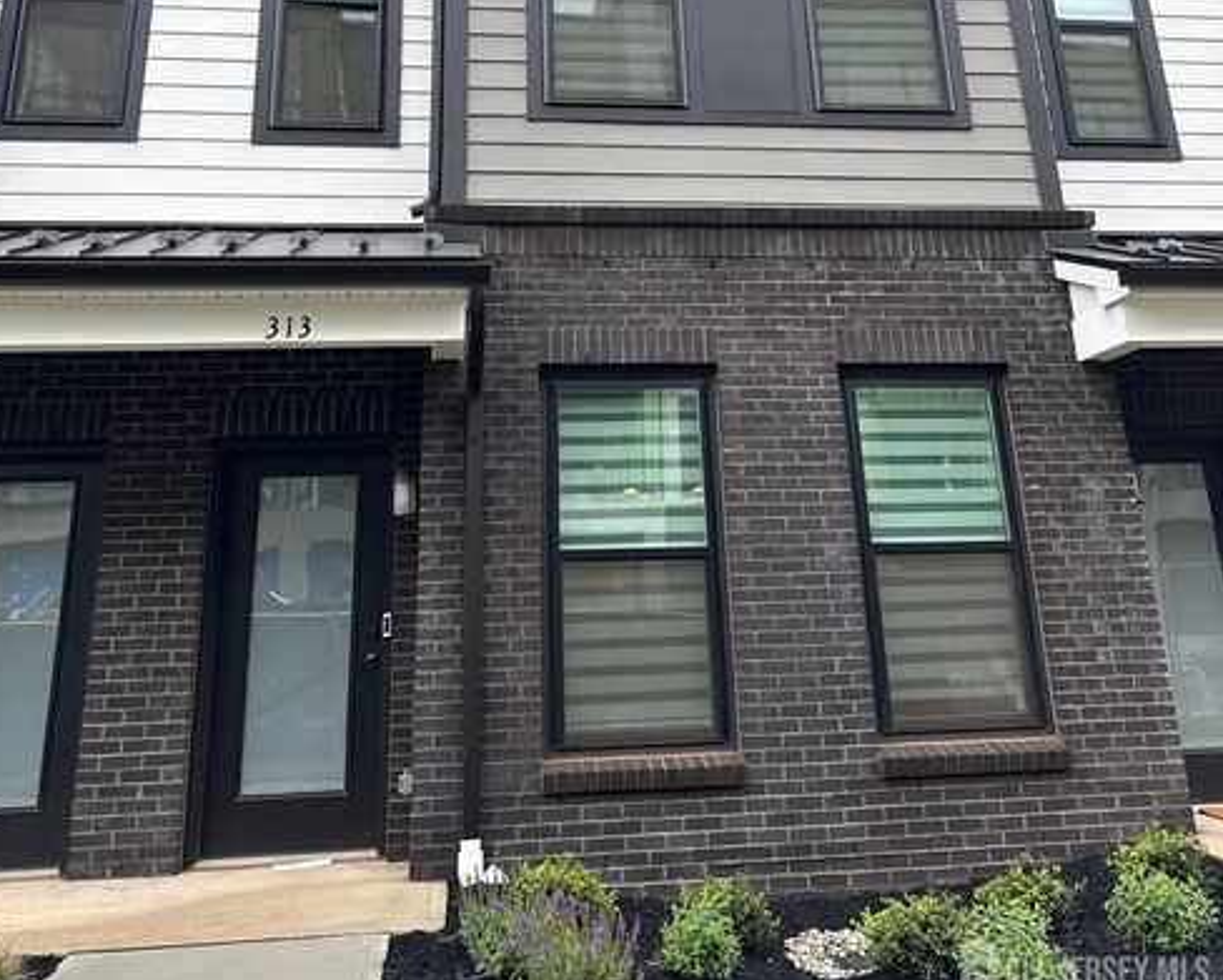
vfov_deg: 43.5
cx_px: 609
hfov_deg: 55.6
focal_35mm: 32
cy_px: 184
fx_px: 1159
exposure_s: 1/840
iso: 80
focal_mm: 6.76
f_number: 1.78
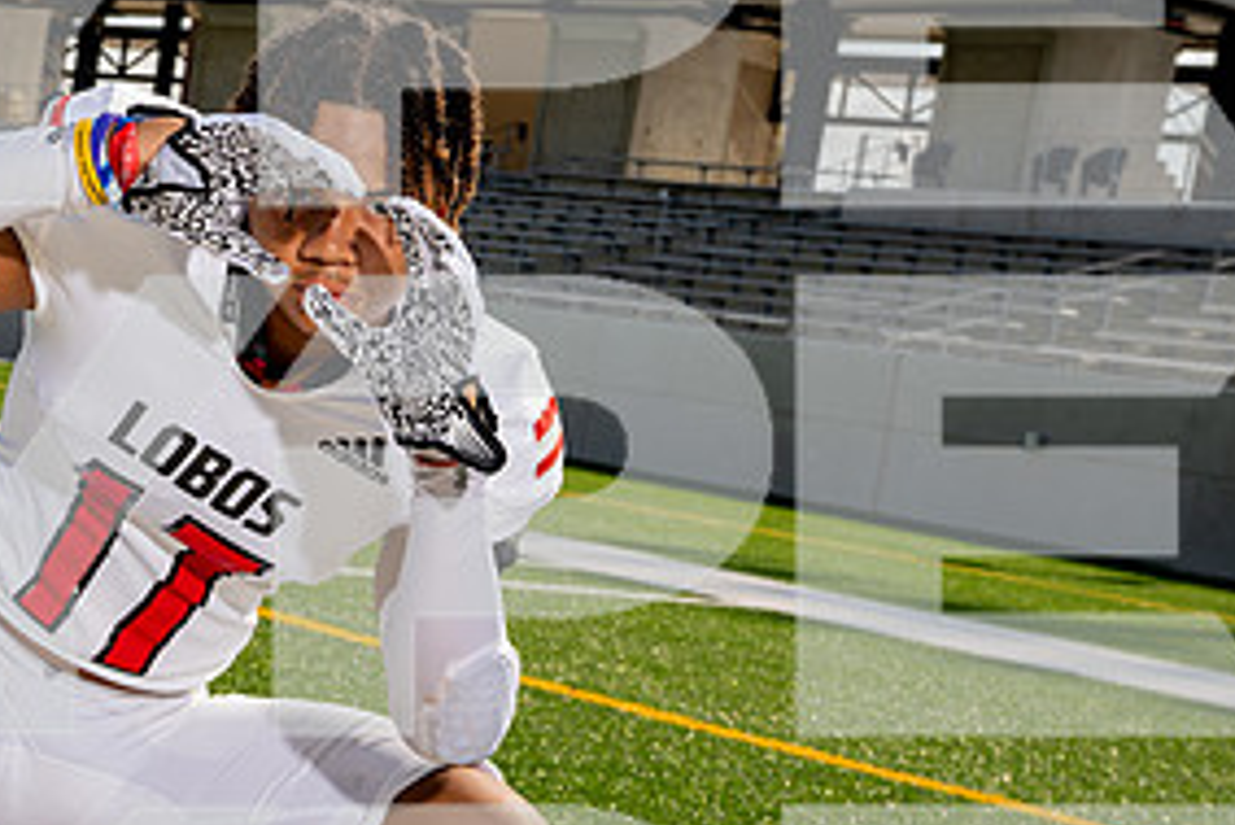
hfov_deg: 24.2
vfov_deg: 16.7
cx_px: 188
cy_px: 509
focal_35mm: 82
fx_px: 2814
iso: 100
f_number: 7.1
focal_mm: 40
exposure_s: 1/250
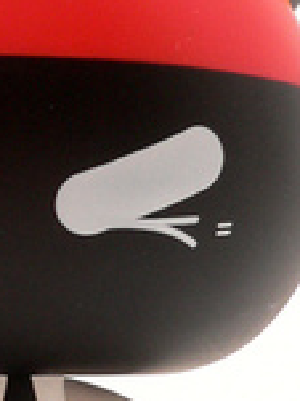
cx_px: -89
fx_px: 1632
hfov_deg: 10.3
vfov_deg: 14.0
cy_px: 291
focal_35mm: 141
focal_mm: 5.8
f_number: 2.8
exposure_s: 1/60
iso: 80
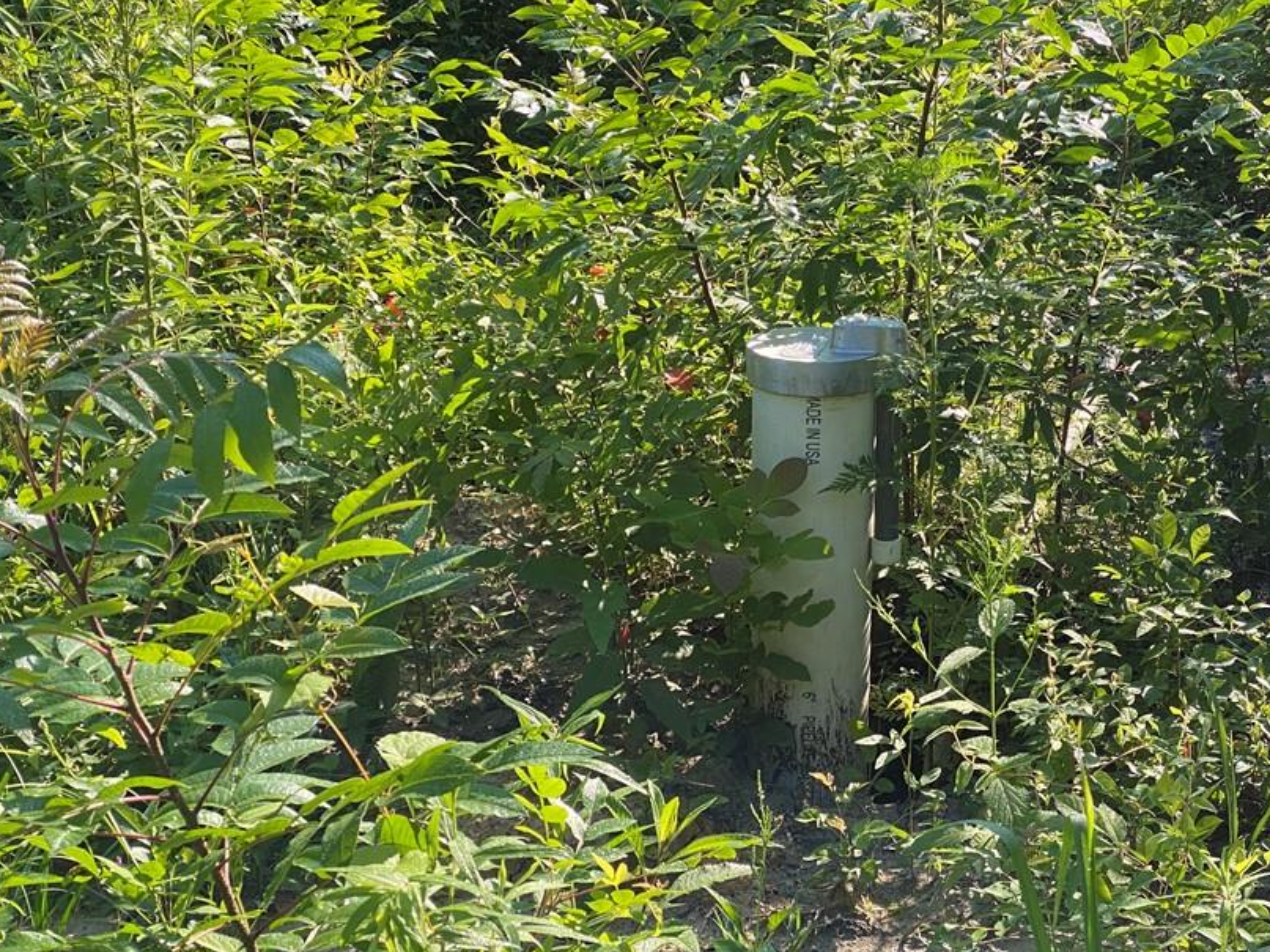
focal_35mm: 66
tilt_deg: -21.4
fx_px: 2421
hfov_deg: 29.3
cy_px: 478
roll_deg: +0.1
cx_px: 785
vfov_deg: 22.2
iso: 20
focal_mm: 6
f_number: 2
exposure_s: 1/282
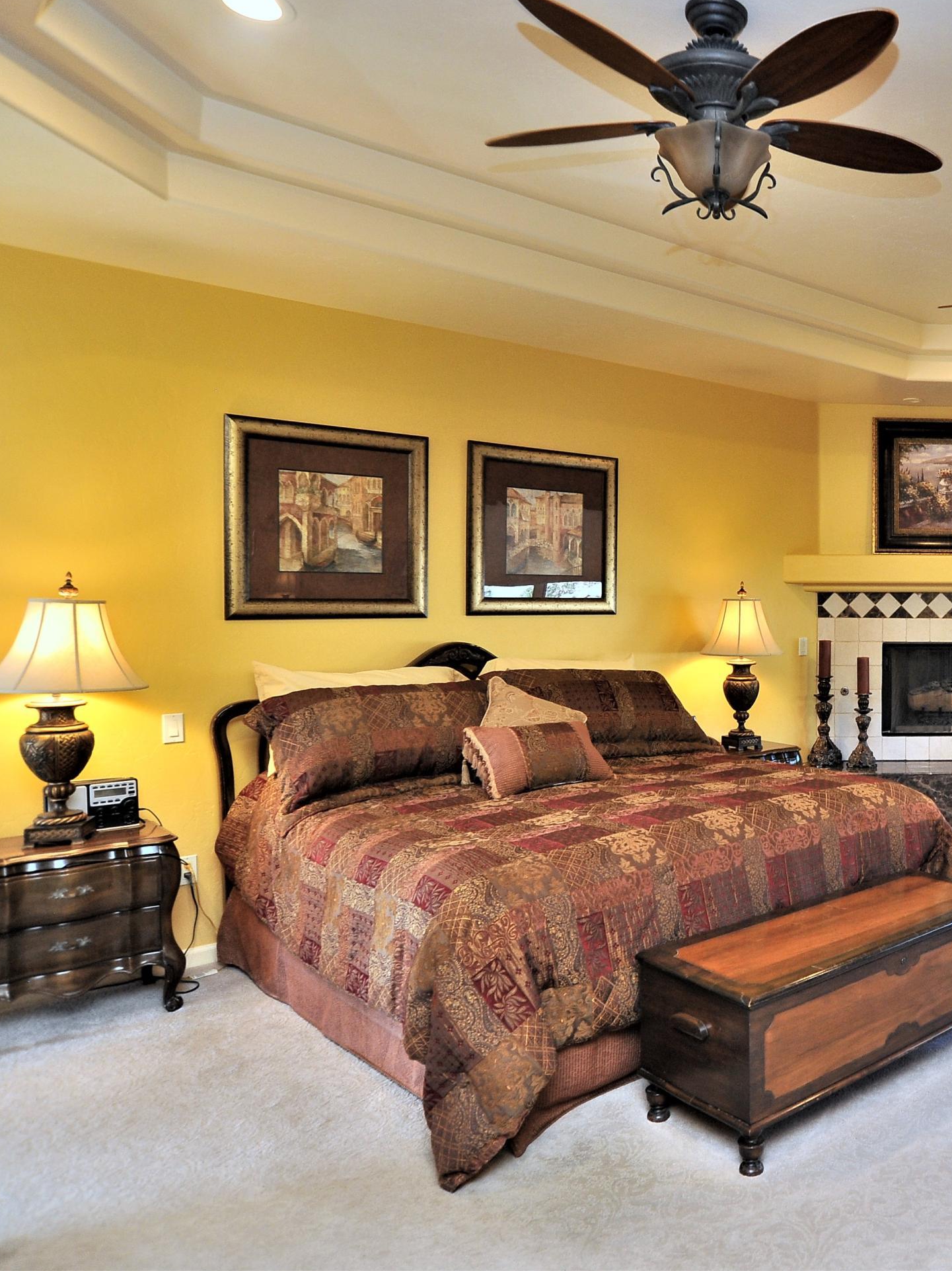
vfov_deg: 65.3
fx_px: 990
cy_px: 614
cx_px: 906
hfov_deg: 45.1
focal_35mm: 27
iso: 1000
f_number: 6.3
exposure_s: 1/50
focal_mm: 18
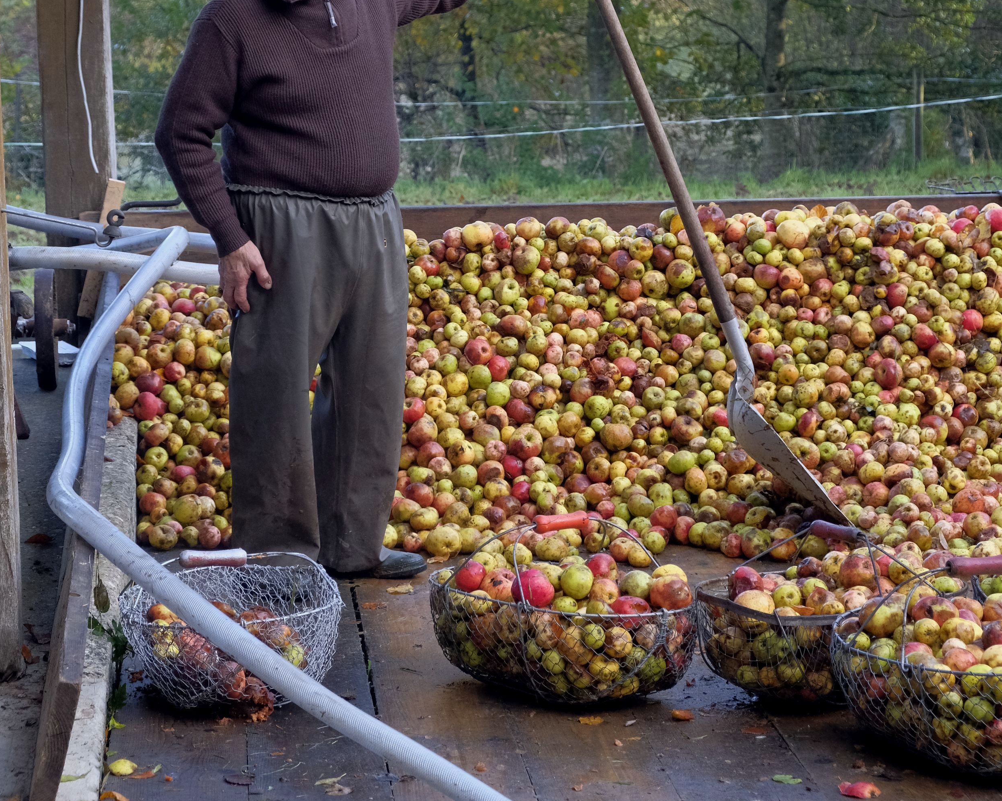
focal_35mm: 98
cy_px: 205
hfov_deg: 19.6
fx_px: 2906
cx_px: 504
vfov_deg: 15.6
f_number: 5.6
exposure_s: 1/220
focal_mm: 46.3
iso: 1600
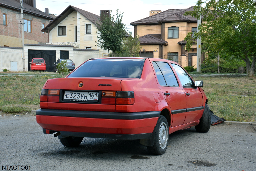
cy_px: 86
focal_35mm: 57
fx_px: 405
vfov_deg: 23.8
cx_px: 128
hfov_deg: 35.1
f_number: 6.3
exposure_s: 1/200
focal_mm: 38
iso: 200
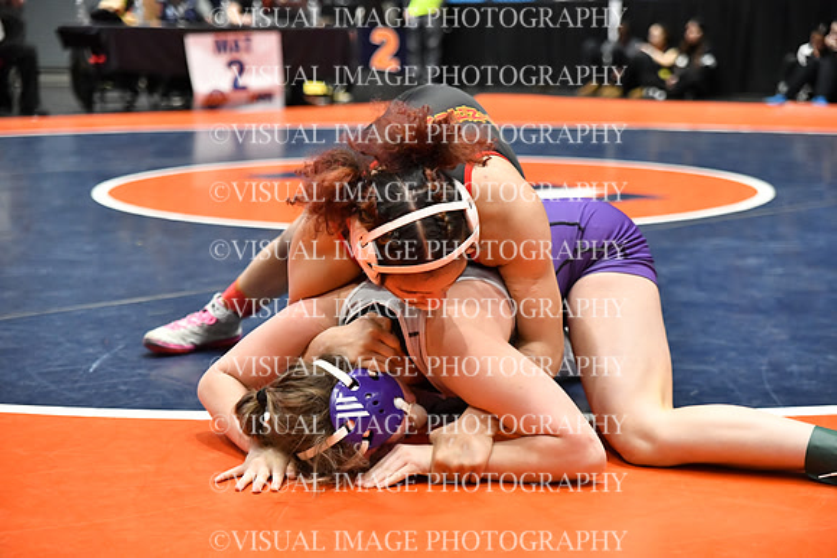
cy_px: 279
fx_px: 1628
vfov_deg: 19.5
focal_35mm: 70
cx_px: 418
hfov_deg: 28.8
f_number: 3.2
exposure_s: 1/1250
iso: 6400
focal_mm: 70
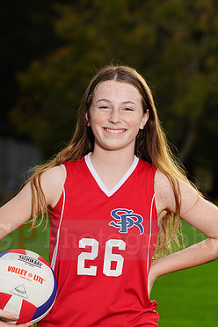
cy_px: 232
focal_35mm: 295
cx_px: 108
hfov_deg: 4.7
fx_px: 2679
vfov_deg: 7.0
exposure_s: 1/250
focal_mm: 189
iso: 160
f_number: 8
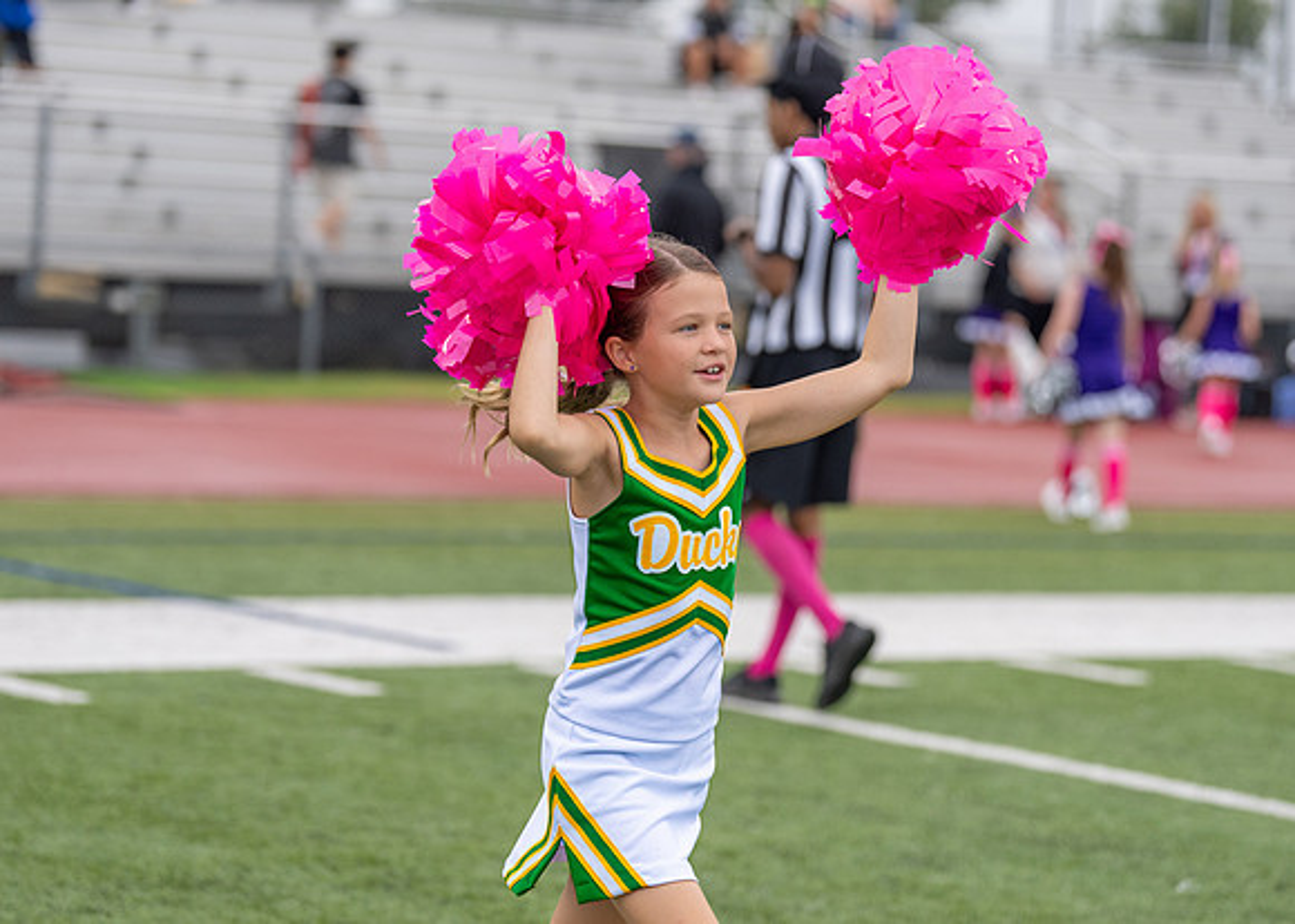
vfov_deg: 11.3
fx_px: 4687
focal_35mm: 127
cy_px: 378
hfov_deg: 15.7
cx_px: 633
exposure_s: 1/2000
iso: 500
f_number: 2.8
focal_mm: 103
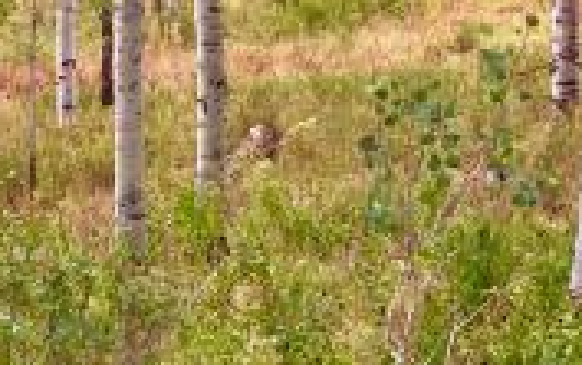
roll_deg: -1.6
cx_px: 194
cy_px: -161
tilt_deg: -7.5
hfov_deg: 18.7
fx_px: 1762
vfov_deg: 11.4
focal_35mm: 111
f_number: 2.2
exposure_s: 1/501
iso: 32
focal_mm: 4.15
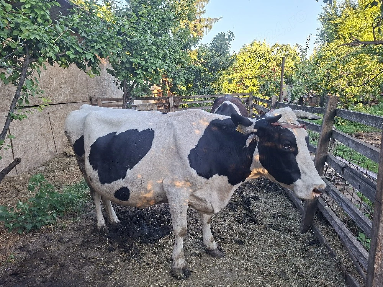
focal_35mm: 23
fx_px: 254
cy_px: 144
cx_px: 192
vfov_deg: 58.9
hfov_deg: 73.9
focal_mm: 5.54
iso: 40
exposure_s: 1/114
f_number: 1.8
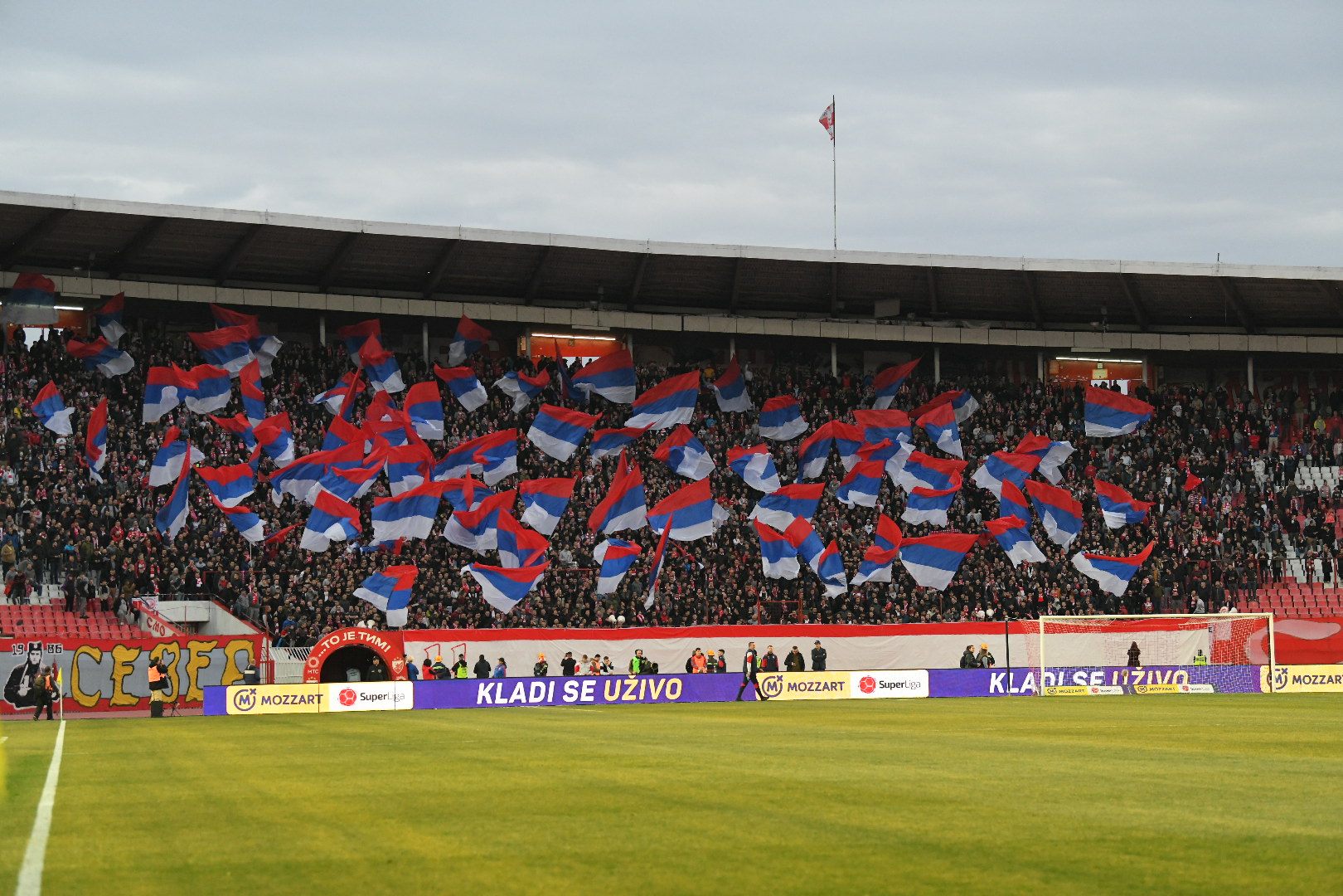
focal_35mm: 95
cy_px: 448
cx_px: 672
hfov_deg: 21.5
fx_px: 3544
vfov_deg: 14.4
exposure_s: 1/1000
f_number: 4
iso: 4000
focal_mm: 95
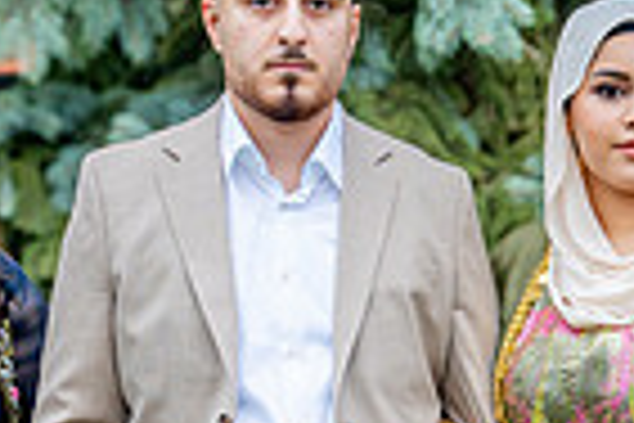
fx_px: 1955
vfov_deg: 11.9
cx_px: 621
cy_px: 569
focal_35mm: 111
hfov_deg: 18.0
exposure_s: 1/200
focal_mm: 27
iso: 320
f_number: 7.1
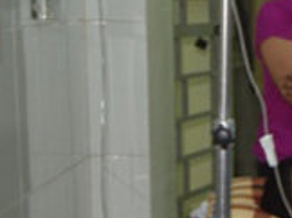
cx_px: 583
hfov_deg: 11.6
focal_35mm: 154
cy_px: 162
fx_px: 1297
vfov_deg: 9.6
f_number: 5
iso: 1000
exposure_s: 1/60
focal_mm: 26
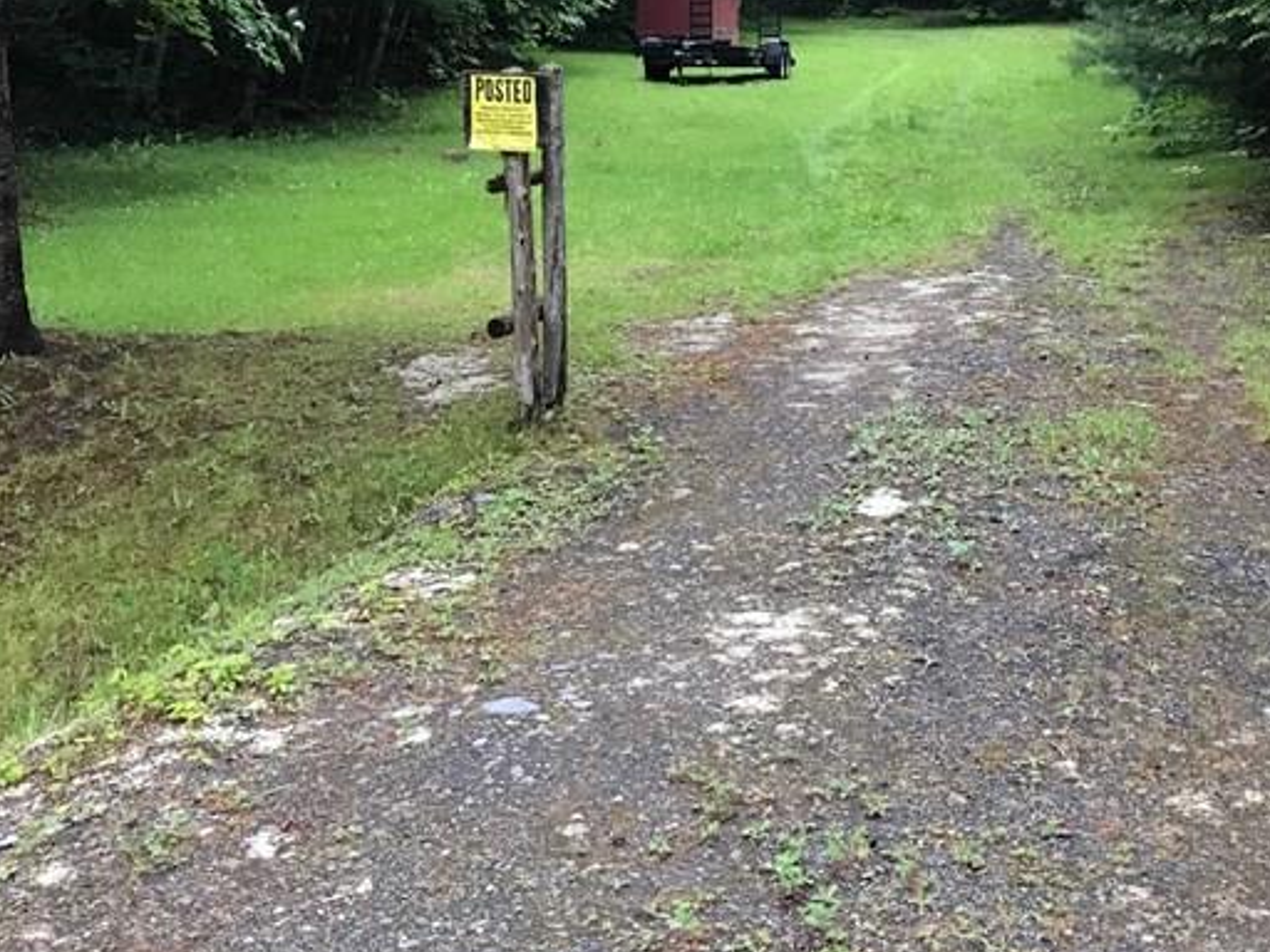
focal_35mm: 56
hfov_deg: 34.0
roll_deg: -1.7
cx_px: 848
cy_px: 107
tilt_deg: -0.1
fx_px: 2055
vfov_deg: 25.3
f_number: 1.8
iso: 40
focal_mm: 3.99
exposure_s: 1/17
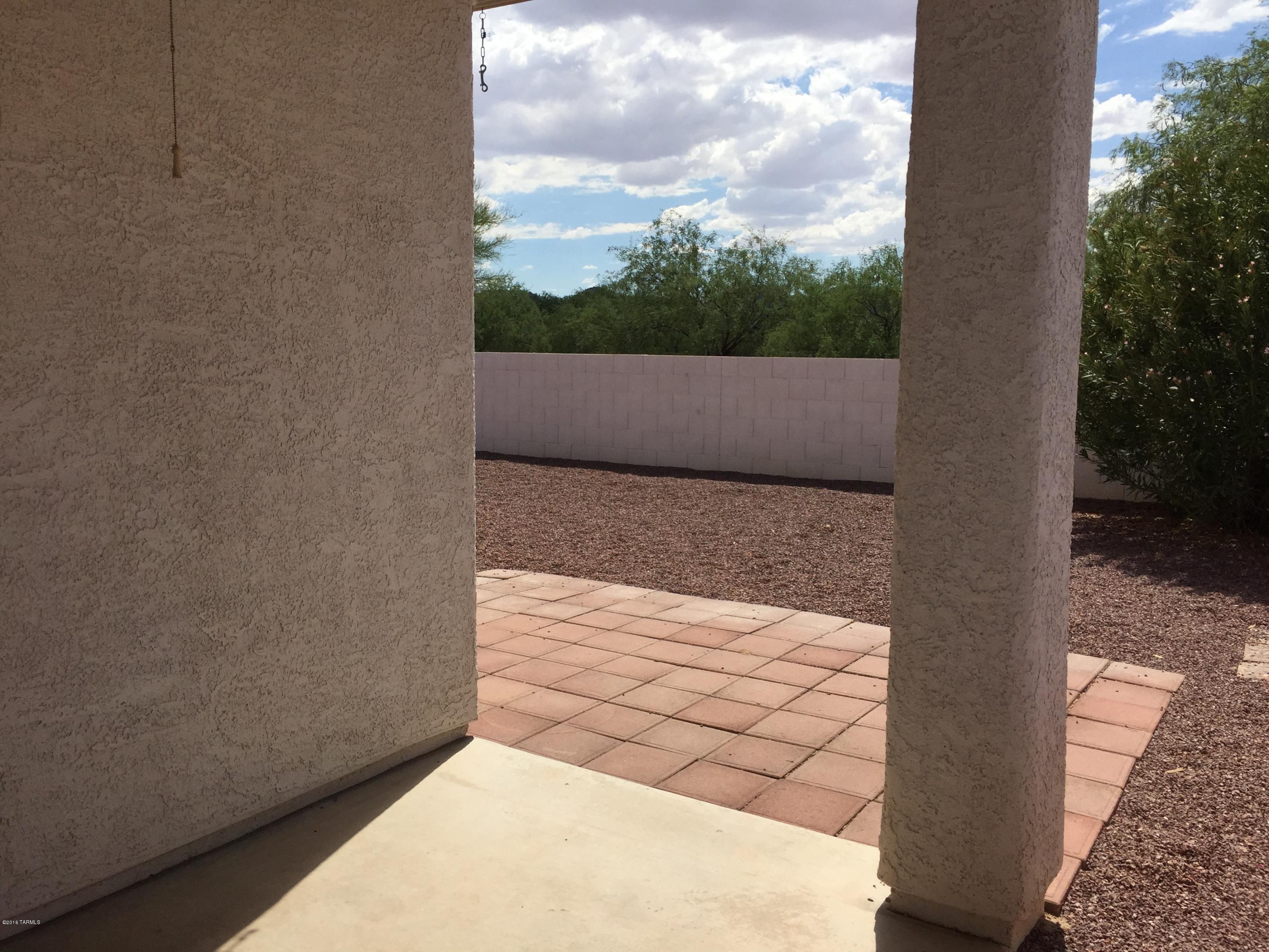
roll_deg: -1.4
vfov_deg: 48.2
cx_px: 634
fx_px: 1063
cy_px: 476
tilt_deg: -6.3
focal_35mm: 29
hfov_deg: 61.7
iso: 32
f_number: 2.2
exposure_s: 1/3968
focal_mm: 4.15
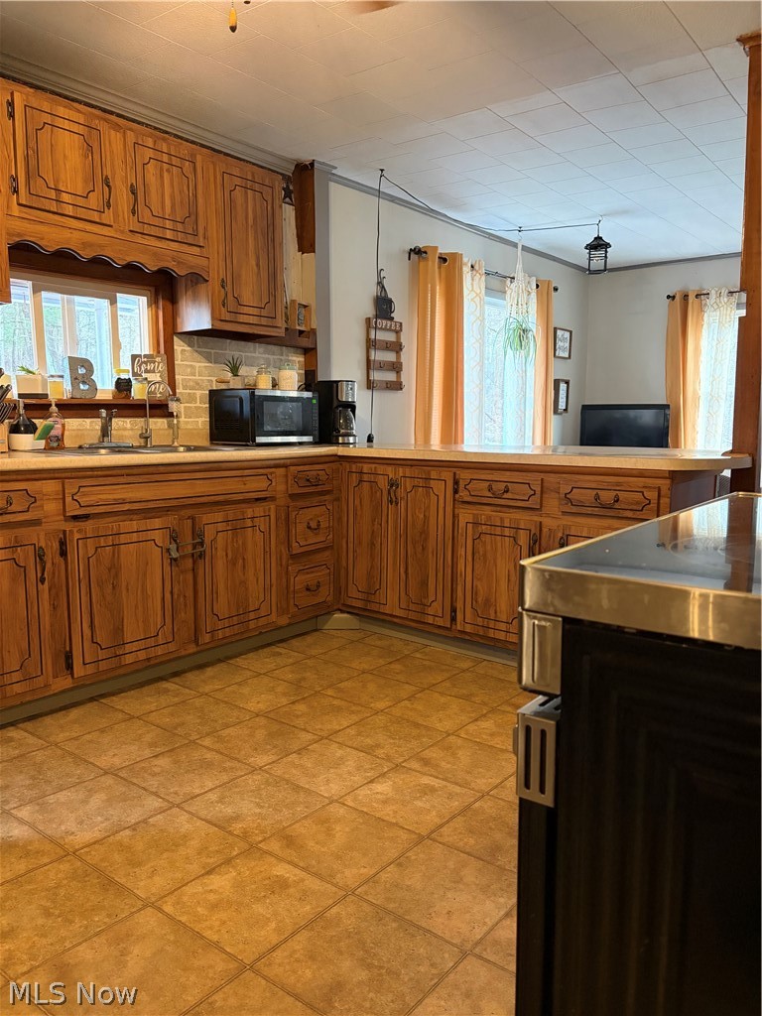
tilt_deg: -7.1
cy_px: 508
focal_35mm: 26
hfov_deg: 53.1
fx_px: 763
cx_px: 381
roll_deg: +0.8
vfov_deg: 67.3
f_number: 1.6
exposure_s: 1/40
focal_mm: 5.96
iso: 500
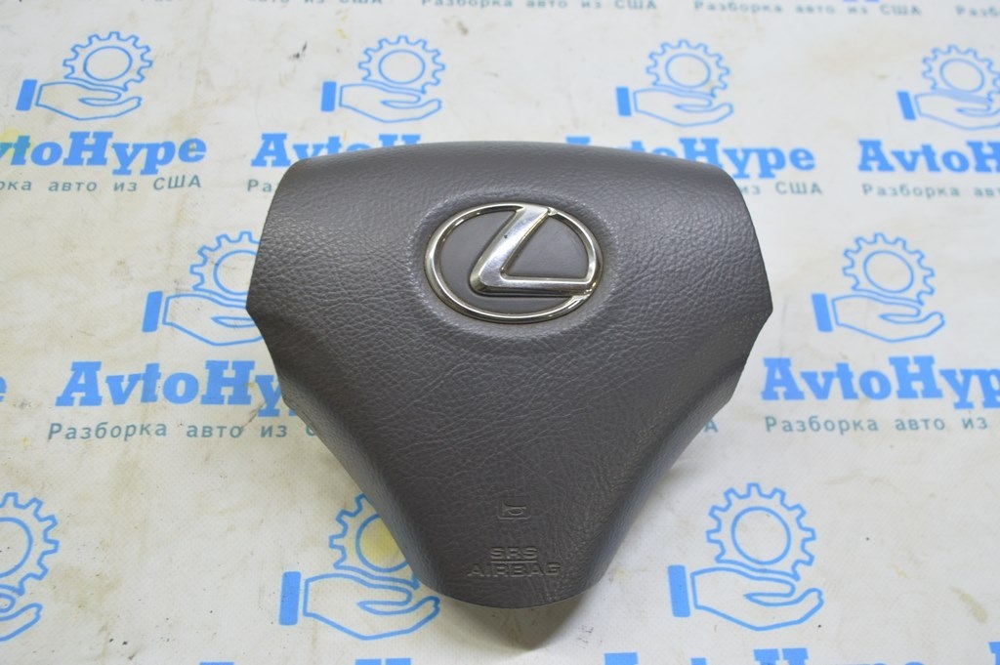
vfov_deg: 36.8
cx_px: 500
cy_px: 332
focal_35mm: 36
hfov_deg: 53.2
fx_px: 999
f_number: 5.6
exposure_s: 1/20
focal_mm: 24
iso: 400
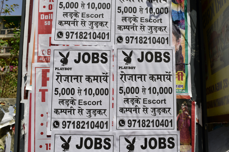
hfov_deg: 54.4
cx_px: 114
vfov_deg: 37.9
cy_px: 76
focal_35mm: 35
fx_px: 223
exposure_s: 1/320
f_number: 16
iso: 160
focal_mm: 35
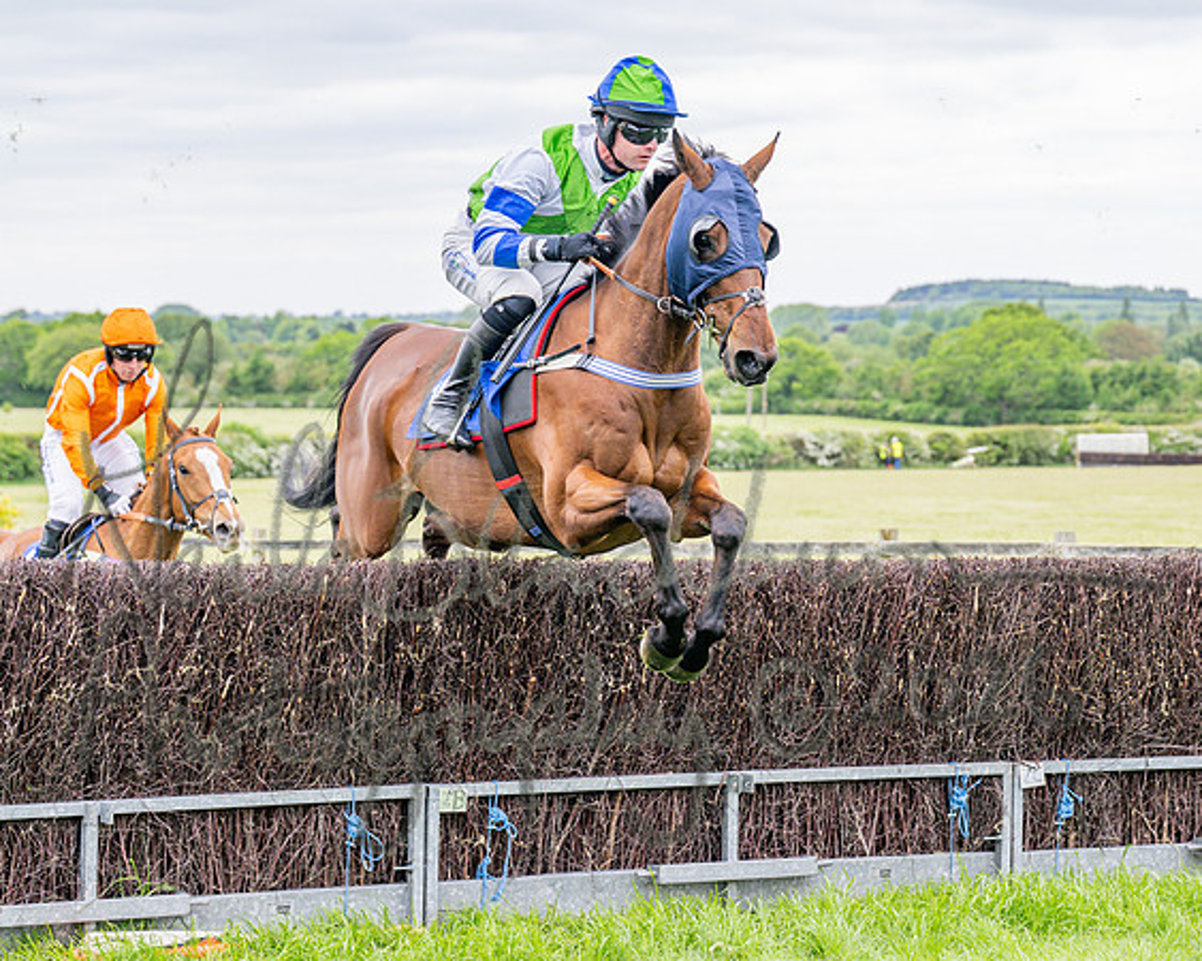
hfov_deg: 16.9
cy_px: 395
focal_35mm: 114
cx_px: 663
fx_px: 4040
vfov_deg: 13.6
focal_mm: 70
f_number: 4
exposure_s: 1/1250
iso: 400
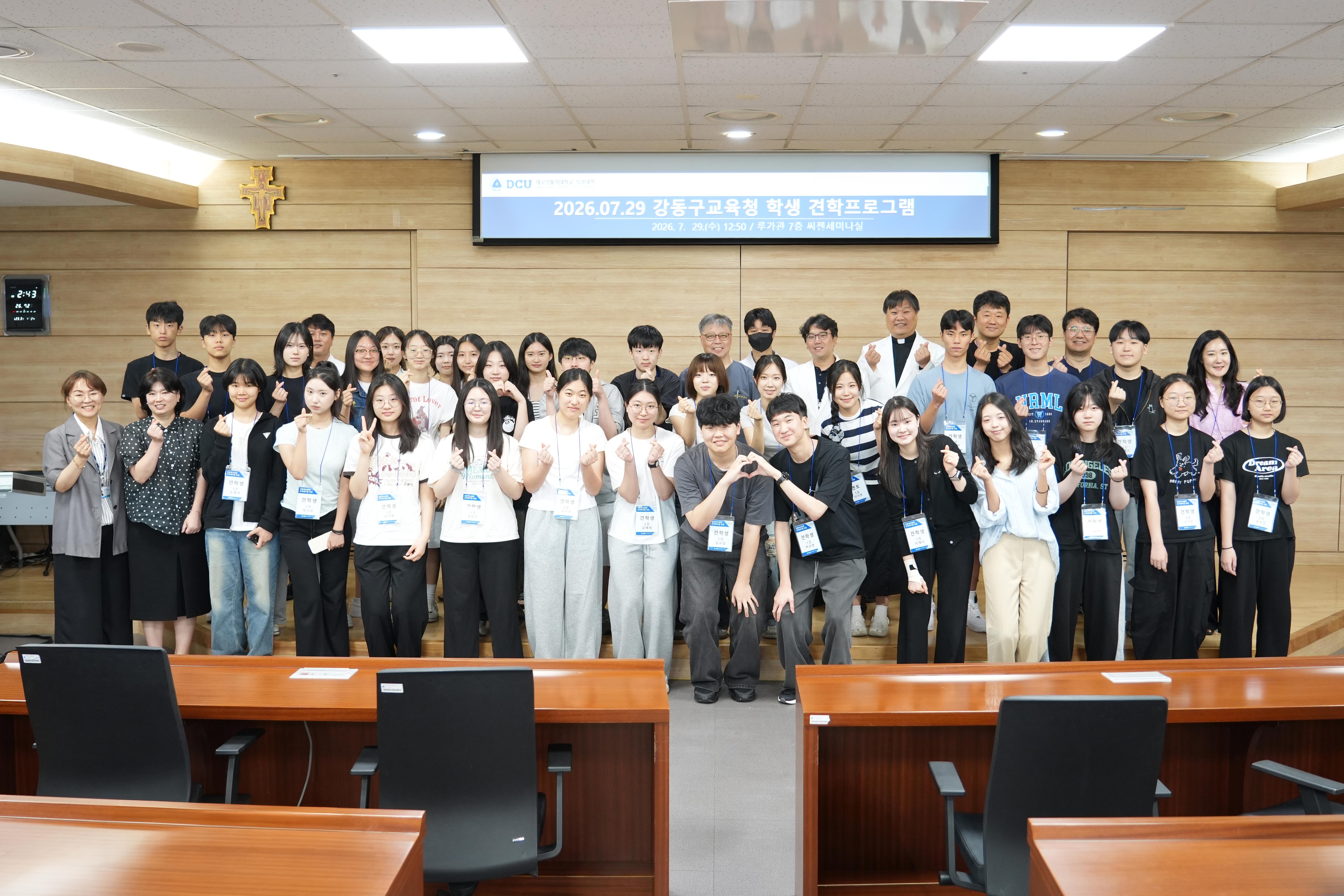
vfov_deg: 43.6
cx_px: 672
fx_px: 1120
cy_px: 448
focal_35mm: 30
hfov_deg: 61.9
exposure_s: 1/60
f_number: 4
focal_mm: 30
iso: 1600
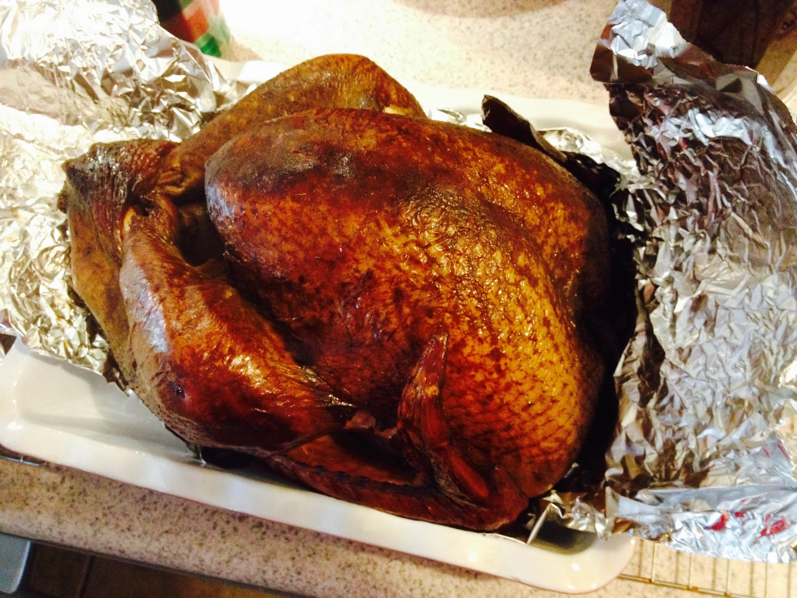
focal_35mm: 35
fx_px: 806
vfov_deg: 40.7
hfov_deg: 52.6
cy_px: 299
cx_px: 398
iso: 400
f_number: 2.4
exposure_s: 1/15
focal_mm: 4.28
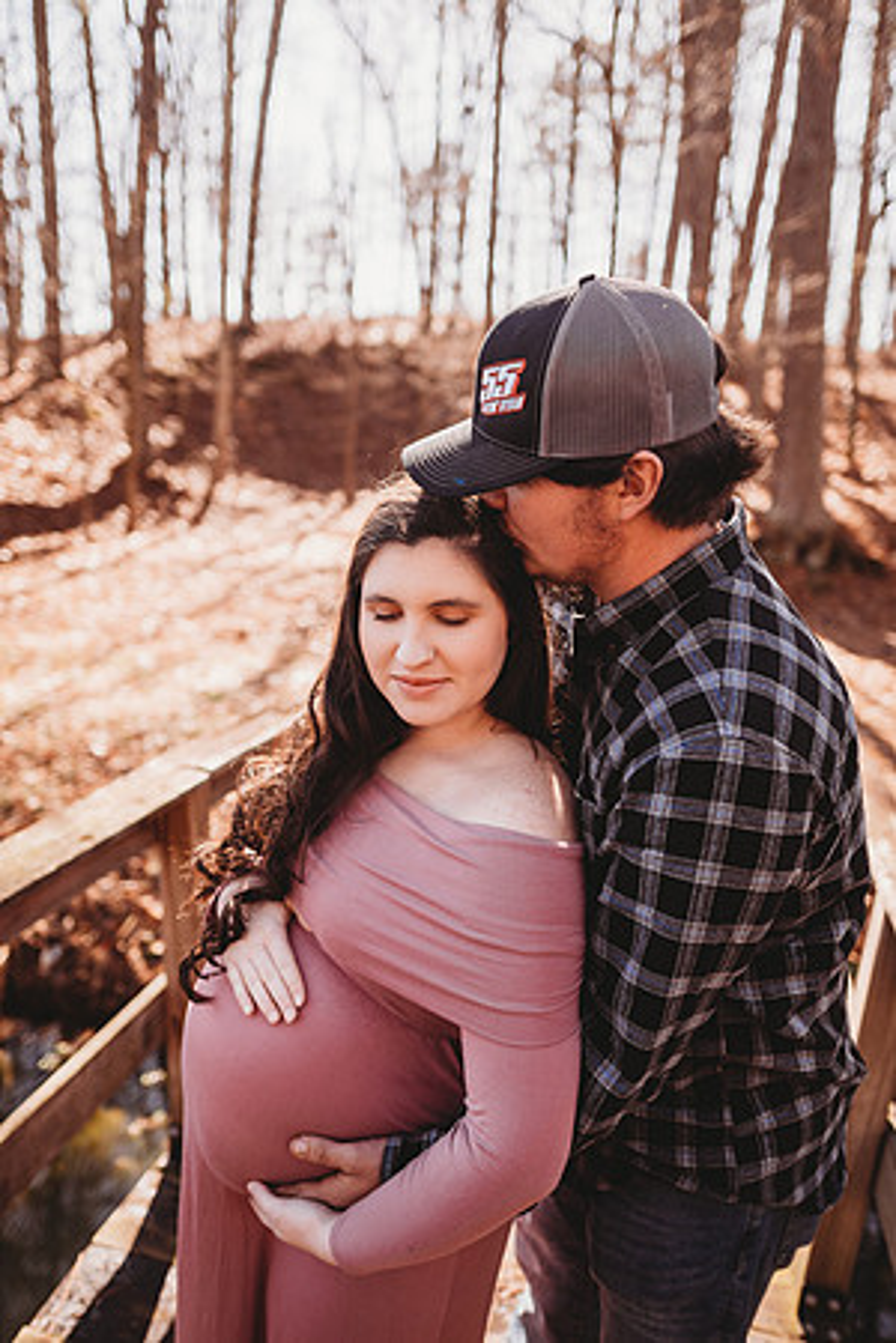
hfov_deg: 53.1
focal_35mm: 24
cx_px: 448
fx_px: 896
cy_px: 672
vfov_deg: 73.7
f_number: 2.2
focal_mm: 24
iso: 100
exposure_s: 1/500
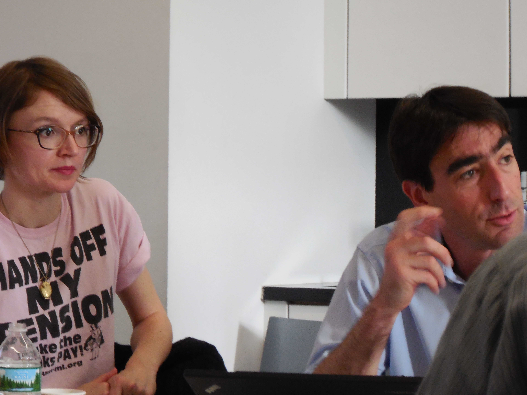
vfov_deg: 9.5
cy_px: 198
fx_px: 2390
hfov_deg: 12.6
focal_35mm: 157
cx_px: 263
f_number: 6.5
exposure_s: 1/25
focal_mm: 27.6
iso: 800
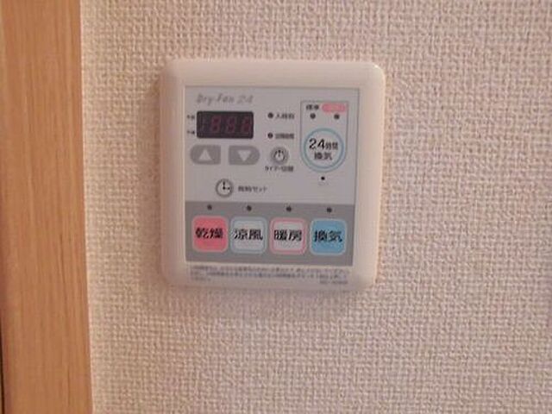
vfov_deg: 53.1
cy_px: 207
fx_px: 415
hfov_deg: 67.3
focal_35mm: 26
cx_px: 276
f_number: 3.5
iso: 400
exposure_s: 1/20
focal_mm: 4.6
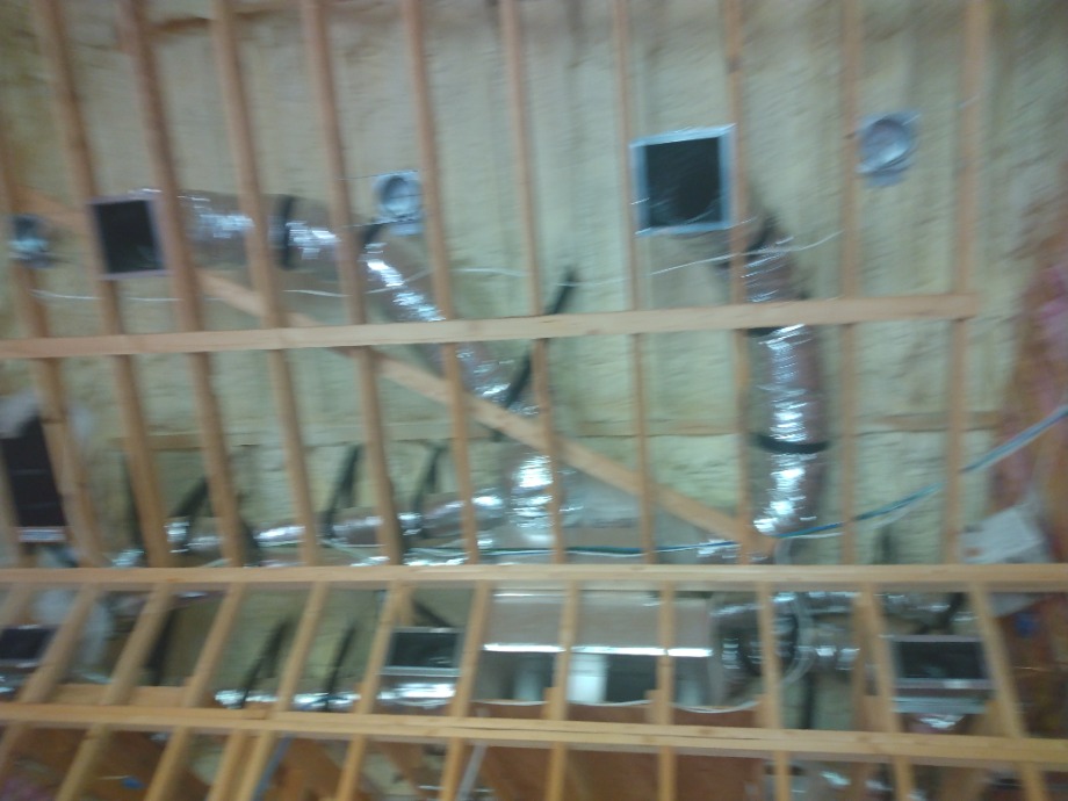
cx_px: 534
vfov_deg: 66.0
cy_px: 400
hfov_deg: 81.7
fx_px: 617
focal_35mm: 20
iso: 192
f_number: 2
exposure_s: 1/30
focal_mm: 3.54
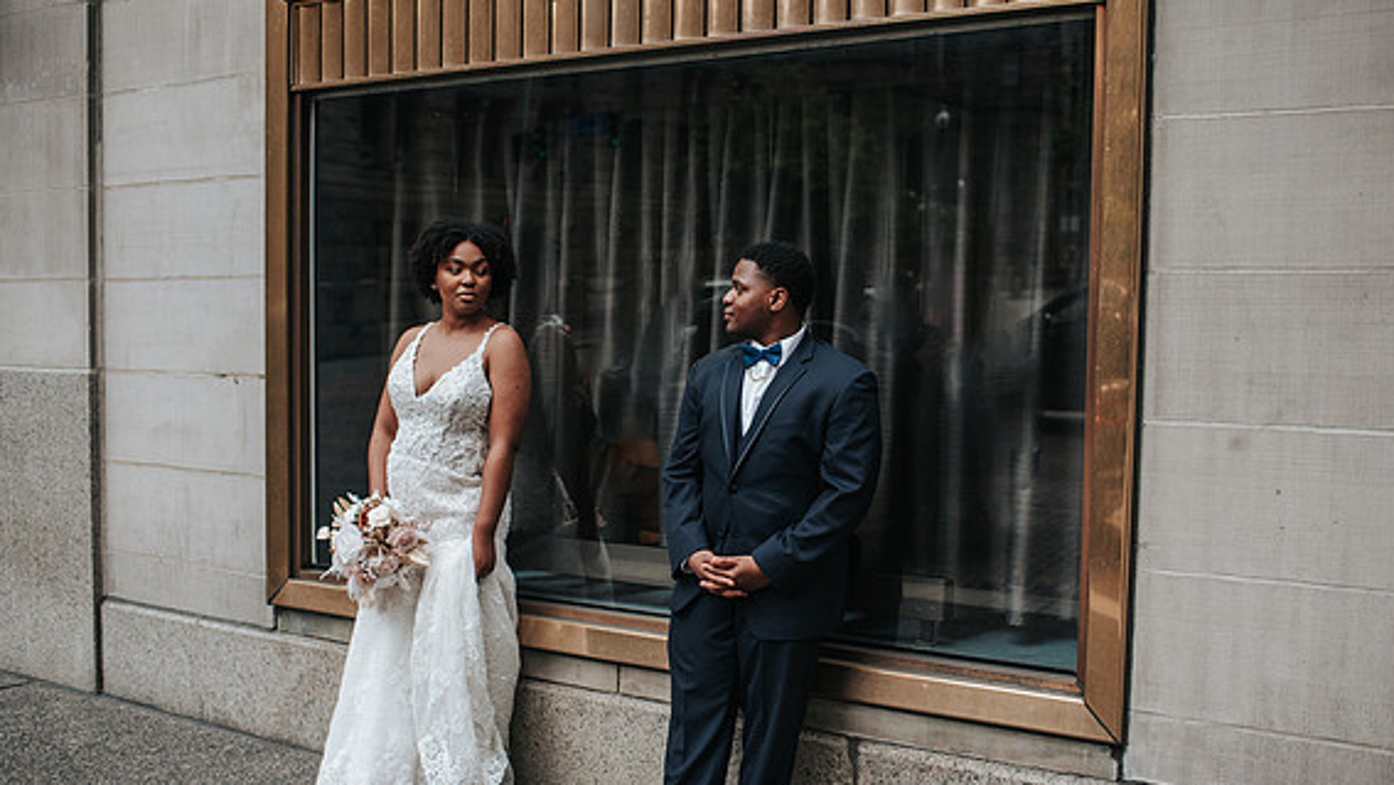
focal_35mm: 39
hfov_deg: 51.6
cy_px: 452
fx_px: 1442
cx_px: 706
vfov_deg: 30.4
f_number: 2.8
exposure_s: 1/1250
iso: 800
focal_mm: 35
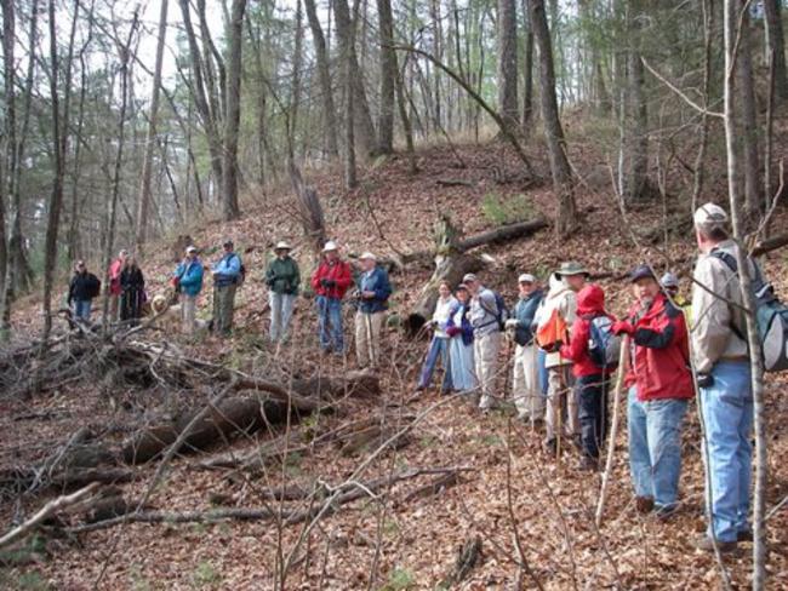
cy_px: 296
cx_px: 394
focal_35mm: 38
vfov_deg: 37.7
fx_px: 865
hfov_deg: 49.0
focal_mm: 6.3
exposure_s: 1/80
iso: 64
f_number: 3.3
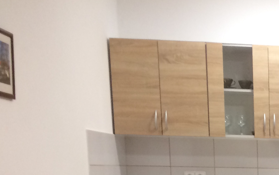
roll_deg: -0.7
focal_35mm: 89
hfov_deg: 20.6
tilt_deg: -10.8
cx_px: 393
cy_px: 297
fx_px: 677
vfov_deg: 13.4
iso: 100
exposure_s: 1/33
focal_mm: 4.15
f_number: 2.2
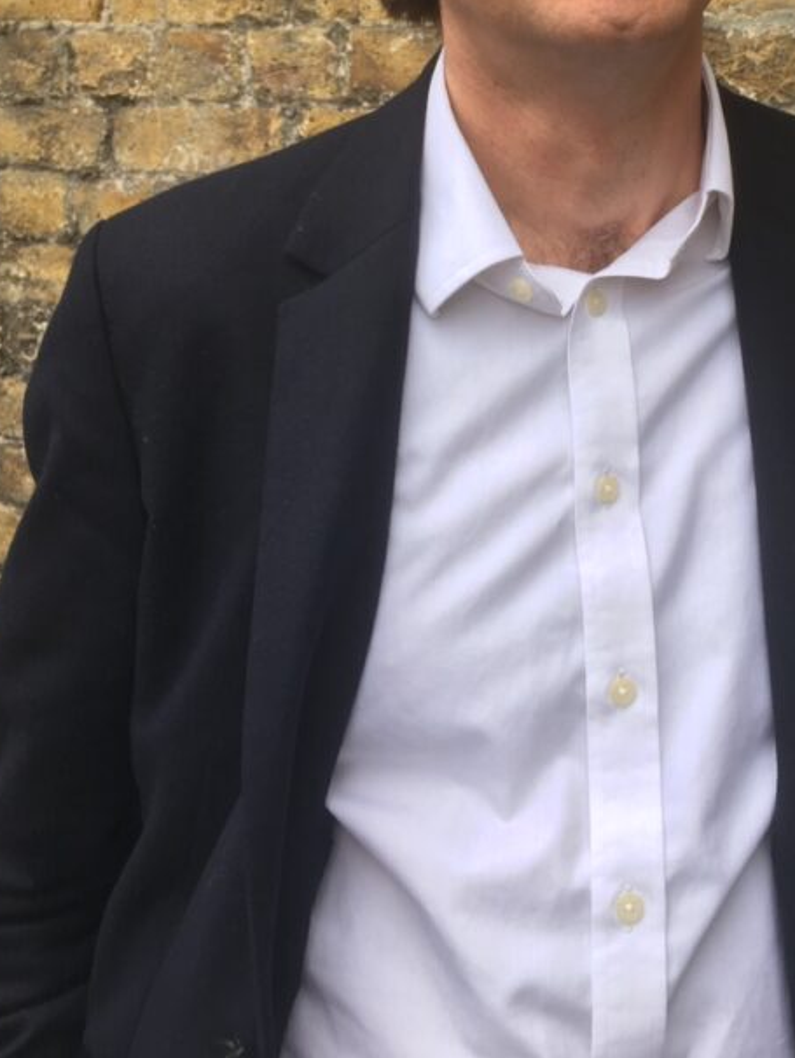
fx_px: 1499
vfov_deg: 37.3
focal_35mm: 49
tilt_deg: -3.8
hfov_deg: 29.4
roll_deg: -1.0
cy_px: 192
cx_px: 561
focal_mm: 4.15
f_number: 2.2
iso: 32
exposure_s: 1/50
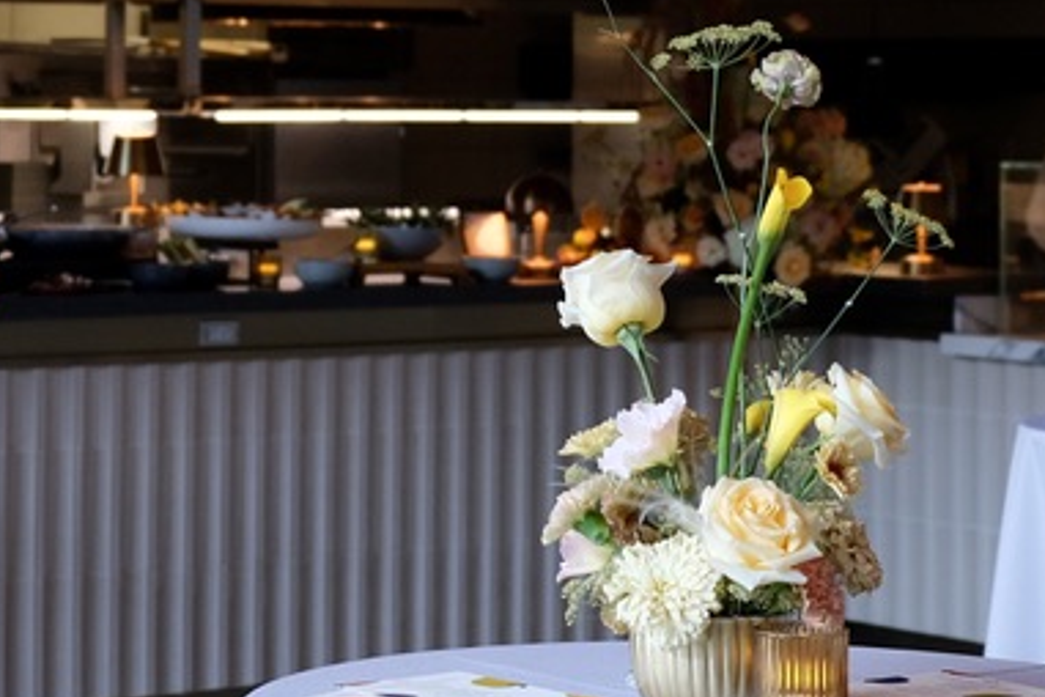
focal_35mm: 114
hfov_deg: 17.9
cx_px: 403
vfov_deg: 11.9
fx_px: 3309
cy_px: 82
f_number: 3.2
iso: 800
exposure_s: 1/100
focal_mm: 26.5
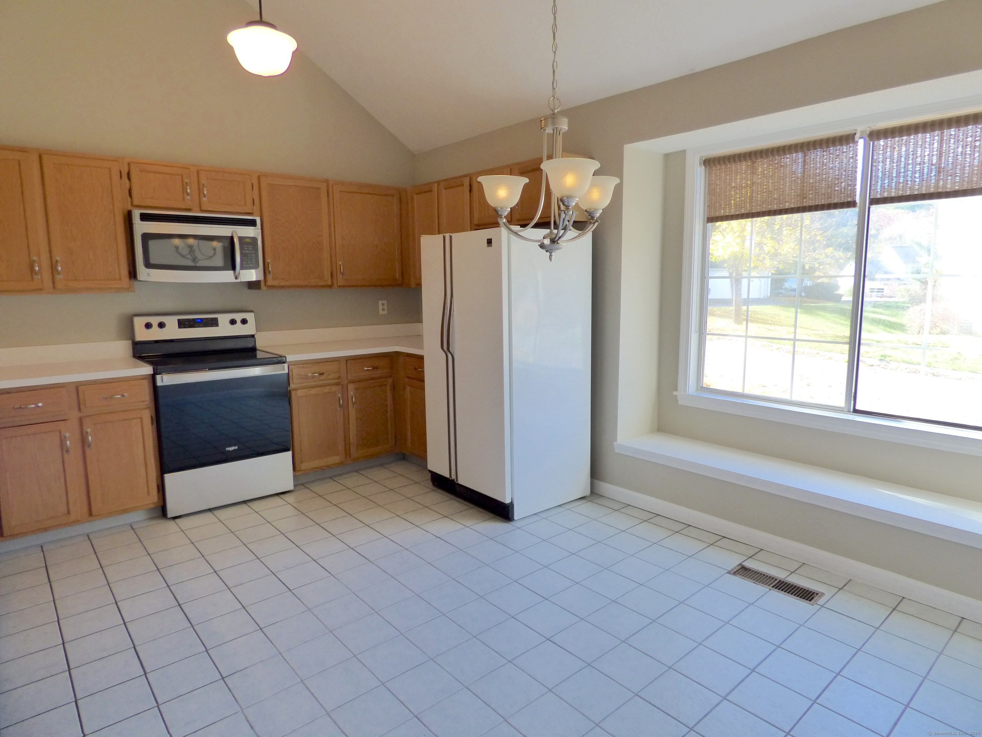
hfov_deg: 81.7
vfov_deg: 66.0
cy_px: 368
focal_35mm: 20
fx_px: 567
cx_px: 491
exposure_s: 1/100
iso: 250
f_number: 2.8
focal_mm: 3.58
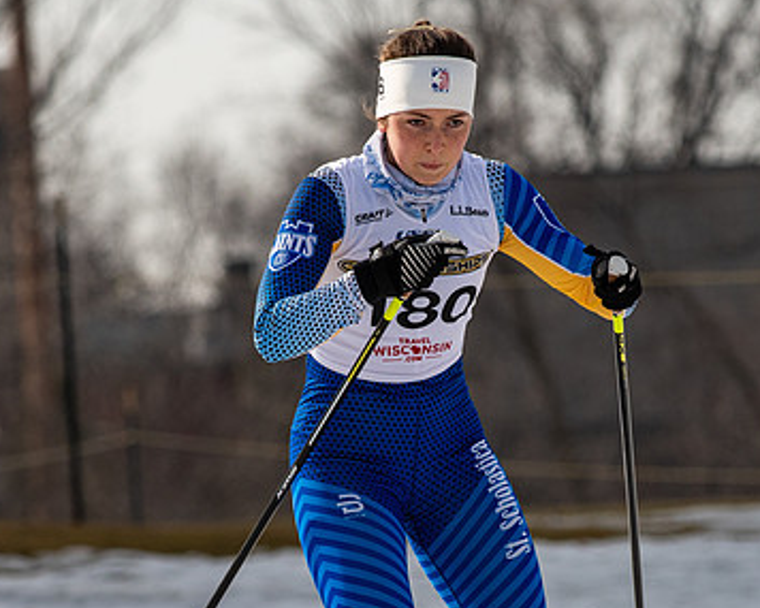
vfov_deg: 1.9
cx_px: 392
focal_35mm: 809
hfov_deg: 2.4
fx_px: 18202
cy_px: 428
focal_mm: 300
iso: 400
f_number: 7.1
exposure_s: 1/2000
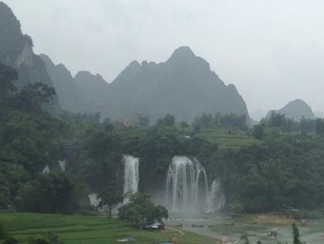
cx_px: 320
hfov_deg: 20.9
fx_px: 852
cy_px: 180
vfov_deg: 16.2
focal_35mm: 91
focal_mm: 4.28
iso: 50
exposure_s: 1/1104
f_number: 2.4
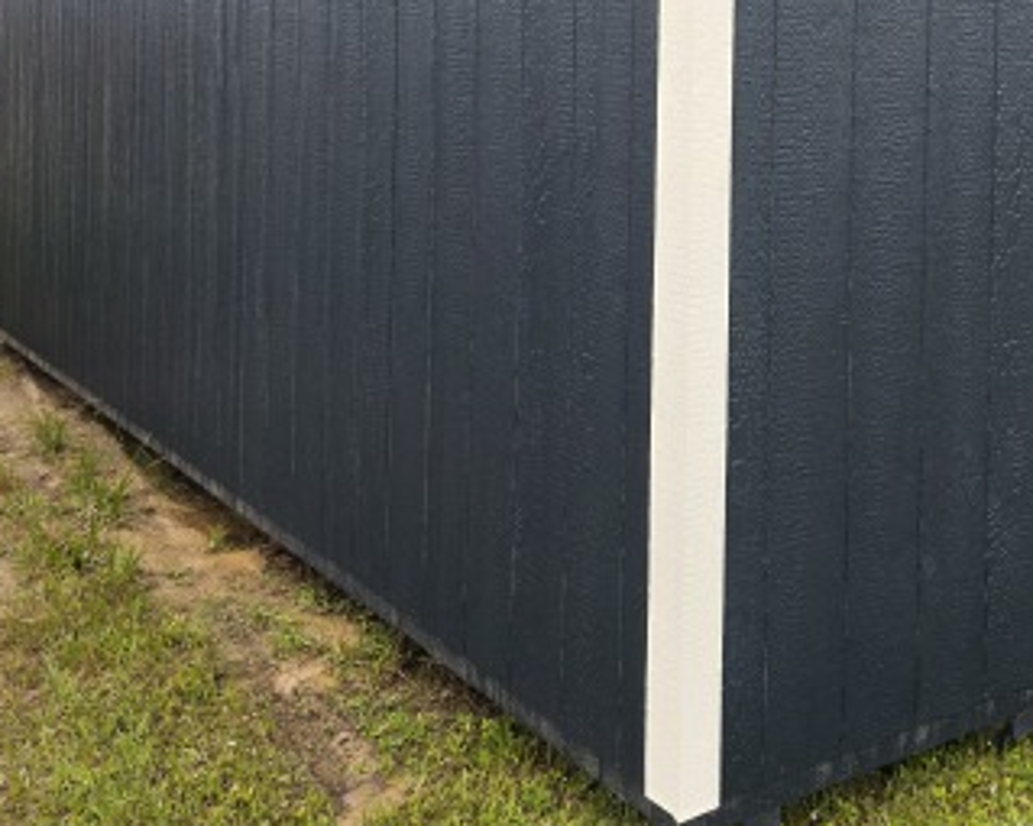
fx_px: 1375
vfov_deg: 31.9
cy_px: 91
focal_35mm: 45
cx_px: 677
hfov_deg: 40.7
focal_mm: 6.3
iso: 32
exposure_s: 1/180
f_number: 1.7
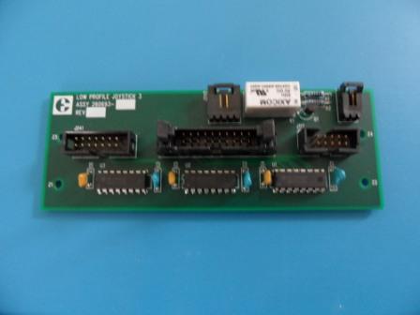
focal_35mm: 24
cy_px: 158
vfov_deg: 56.8
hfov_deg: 71.6
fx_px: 291
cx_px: 210
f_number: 3.2
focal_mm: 3.9
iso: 200
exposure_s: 1/6
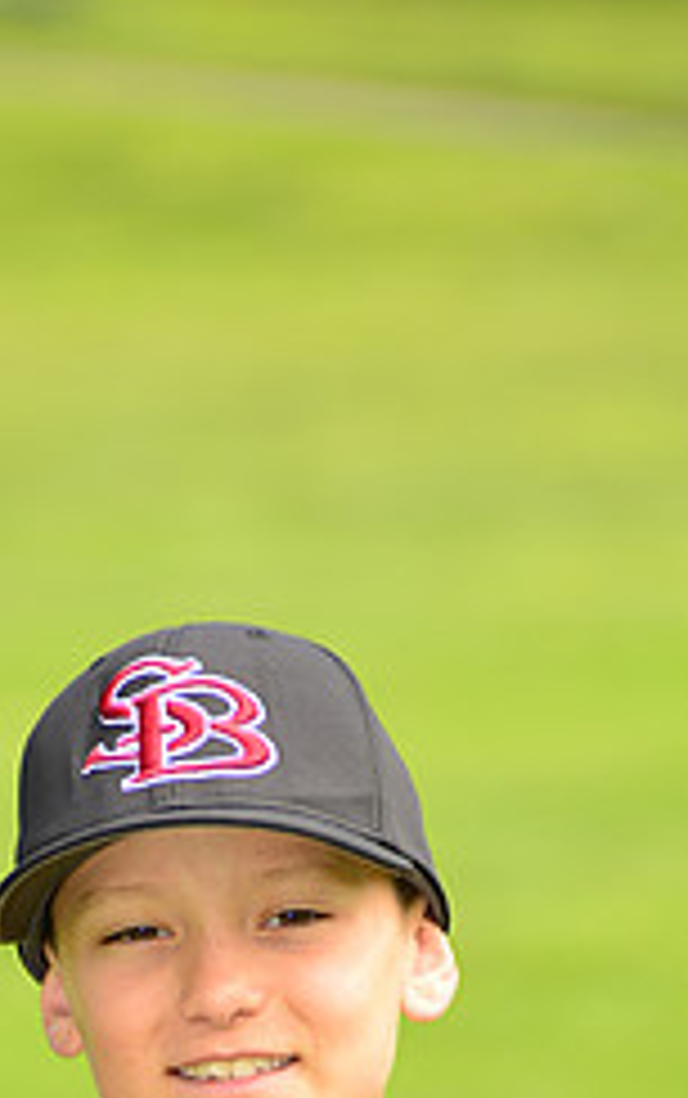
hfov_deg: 3.4
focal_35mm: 387
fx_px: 11583
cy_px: 1251
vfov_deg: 5.4
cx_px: 223
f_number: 5
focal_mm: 160
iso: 100
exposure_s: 1/250
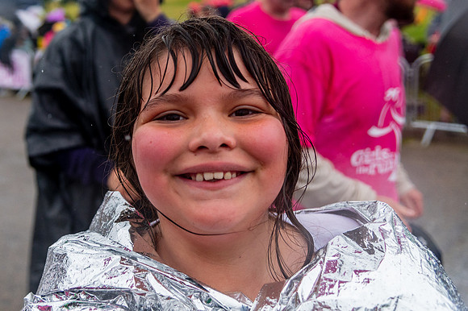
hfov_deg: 39.3
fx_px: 647
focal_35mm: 50
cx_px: 161
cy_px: 107
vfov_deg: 26.9
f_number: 4
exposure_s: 1/3200
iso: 1600
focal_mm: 38
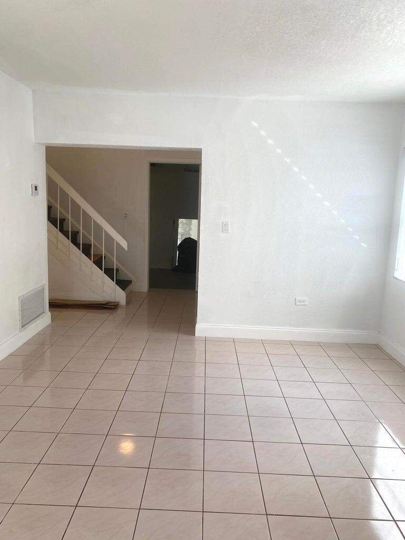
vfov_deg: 67.3
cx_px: 202
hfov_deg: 53.1
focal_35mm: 26
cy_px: 270
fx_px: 406
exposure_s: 1/216
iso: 32
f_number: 1.8
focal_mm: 4.25
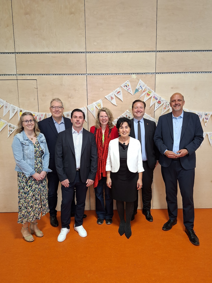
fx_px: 188
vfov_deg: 73.9
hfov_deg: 58.9
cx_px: 106
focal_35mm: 23
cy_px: 142
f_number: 1.8
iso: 250
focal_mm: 5.54
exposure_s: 1/33
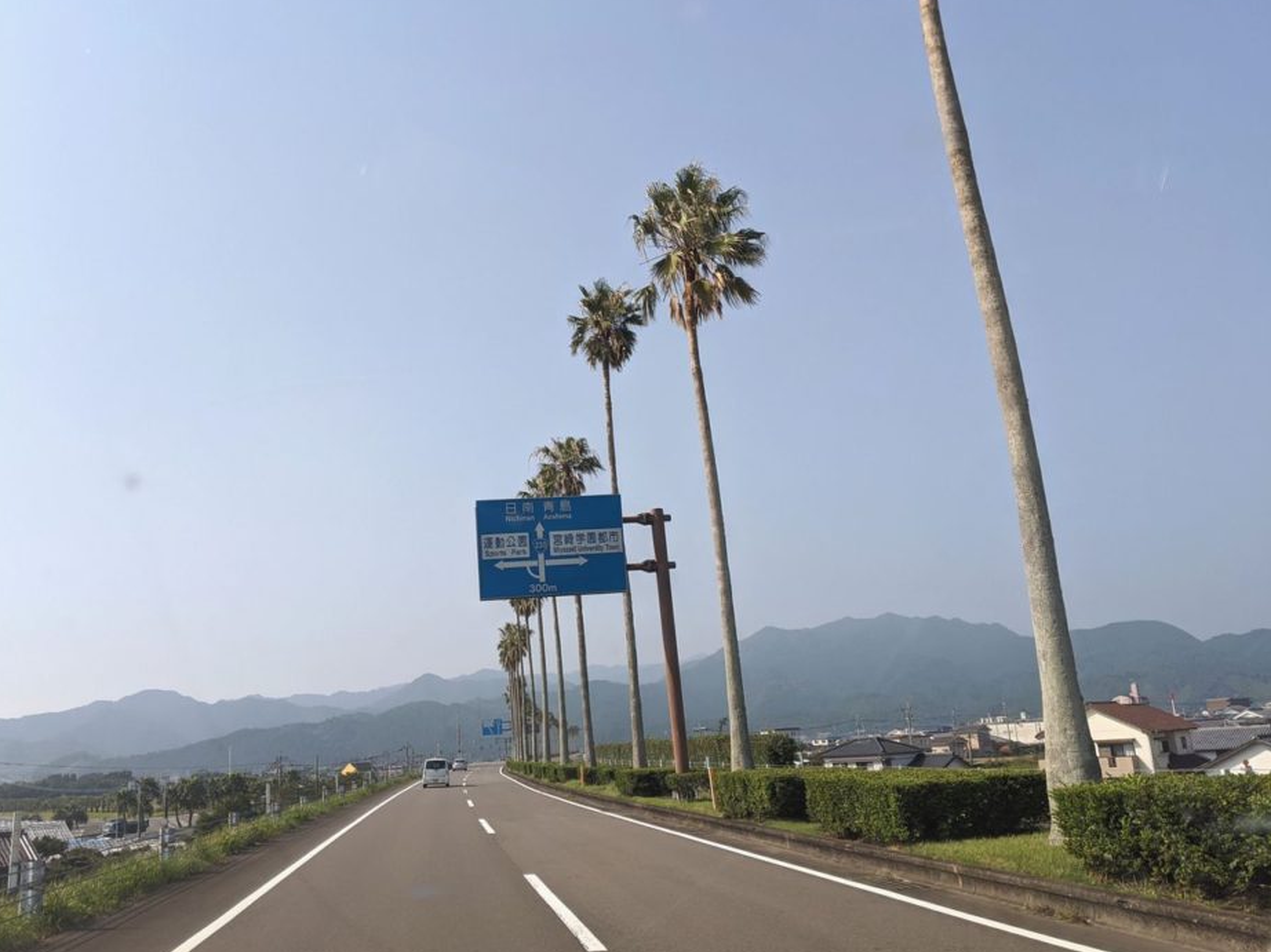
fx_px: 1101
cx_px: 589
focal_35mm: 30
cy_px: 497
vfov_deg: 46.8
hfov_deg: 59.9
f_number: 1.8
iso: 67
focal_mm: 4.44
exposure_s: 1/2933
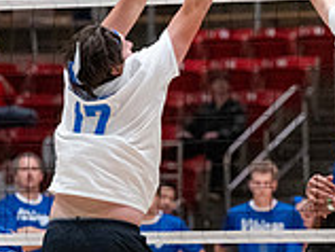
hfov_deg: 4.5
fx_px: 4274
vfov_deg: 3.4
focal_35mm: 441
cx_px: 282
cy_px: 82
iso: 6400
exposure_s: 1/640
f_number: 2.8
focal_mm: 125
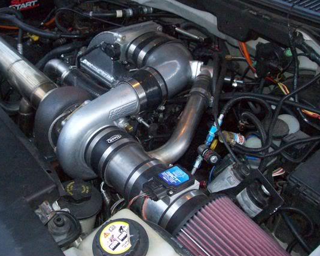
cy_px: 114
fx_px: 398
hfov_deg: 43.6
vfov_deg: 35.6
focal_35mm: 42
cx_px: 130
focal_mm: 6
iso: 400
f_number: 2.7
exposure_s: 1/128
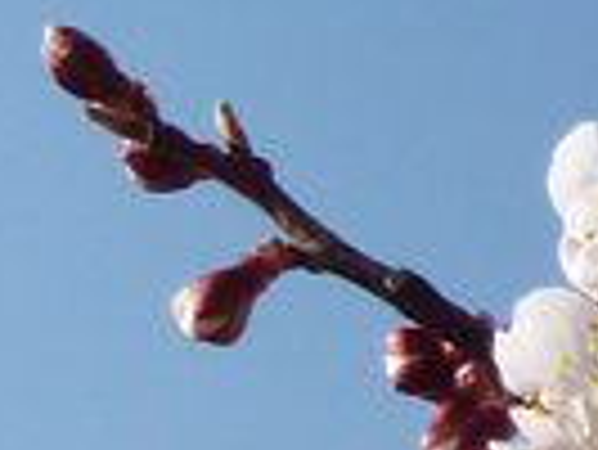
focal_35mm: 384
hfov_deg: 4.9
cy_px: 315
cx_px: -1183
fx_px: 6640
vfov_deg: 3.9
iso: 80
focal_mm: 8.8
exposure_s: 1/500
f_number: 4.3
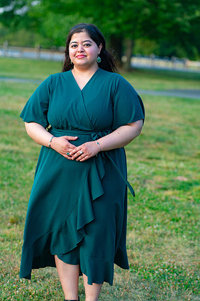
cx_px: 100
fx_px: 852
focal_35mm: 102
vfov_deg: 20.0
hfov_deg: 13.4
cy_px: 150
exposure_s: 1/500
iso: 500
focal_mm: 102
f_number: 2.8
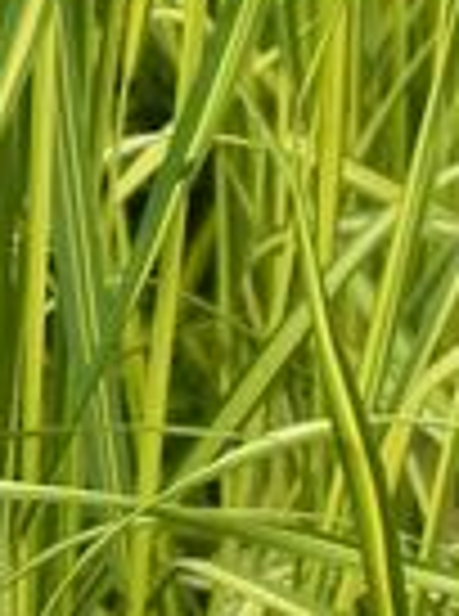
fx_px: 14974
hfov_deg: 1.8
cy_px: 4
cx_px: 86
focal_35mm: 843
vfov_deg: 2.4
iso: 160
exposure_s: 1/400
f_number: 5
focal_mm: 25.7
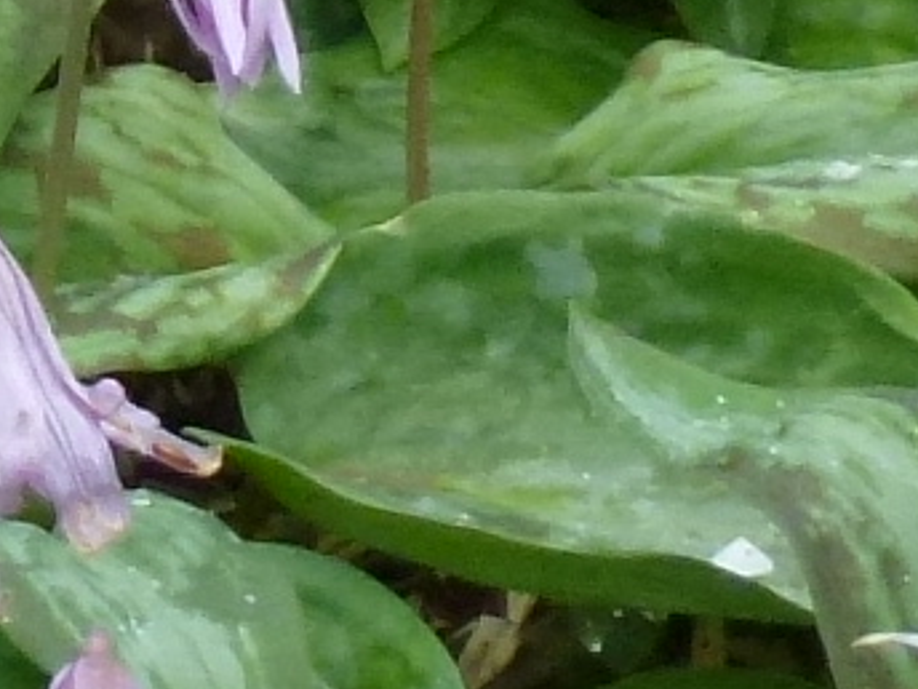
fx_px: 12040
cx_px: -1417
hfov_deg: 4.3
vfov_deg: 3.2
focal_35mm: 454
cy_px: -871
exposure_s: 1/320
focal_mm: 10.9
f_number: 4.5
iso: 320
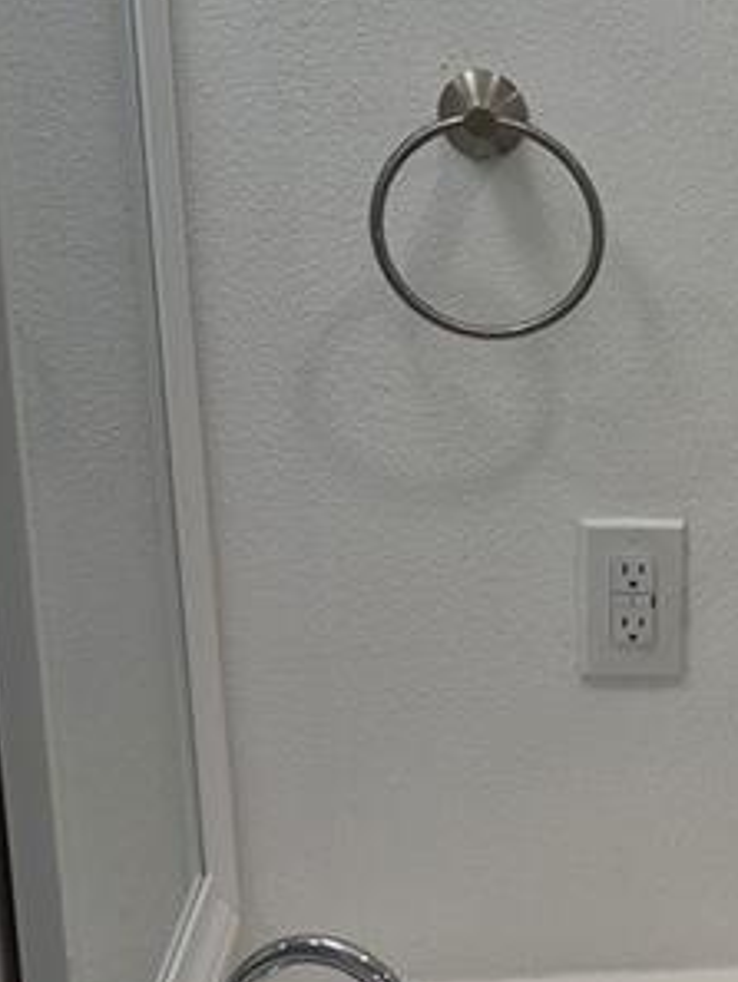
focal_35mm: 93
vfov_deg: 20.9
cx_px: 1185
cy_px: 741
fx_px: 2642
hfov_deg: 14.6
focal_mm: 5.4
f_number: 1.8
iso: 32
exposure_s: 1/120
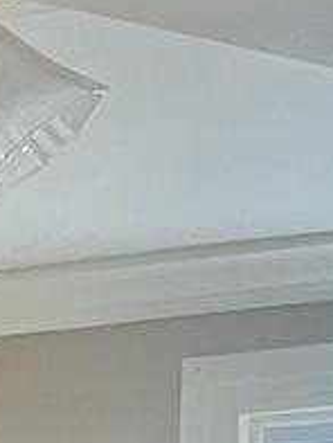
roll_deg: +0.9
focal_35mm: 203
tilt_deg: -4.1
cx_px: -790
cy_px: 947
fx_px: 2601
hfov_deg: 6.5
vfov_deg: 9.0
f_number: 1.6
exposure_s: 1/79
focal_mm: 4.2
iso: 125
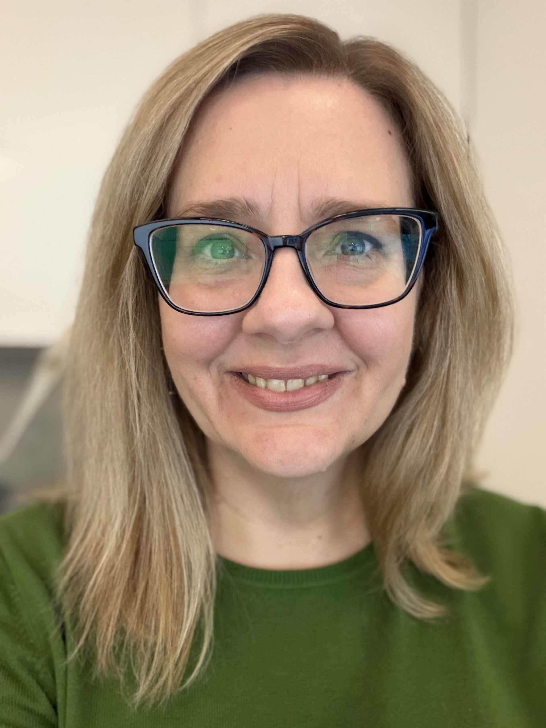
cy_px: 364
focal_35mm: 30
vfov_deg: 60.0
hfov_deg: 46.8
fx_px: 631
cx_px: 273
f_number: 1.9
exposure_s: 1/42
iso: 320
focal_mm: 2.71
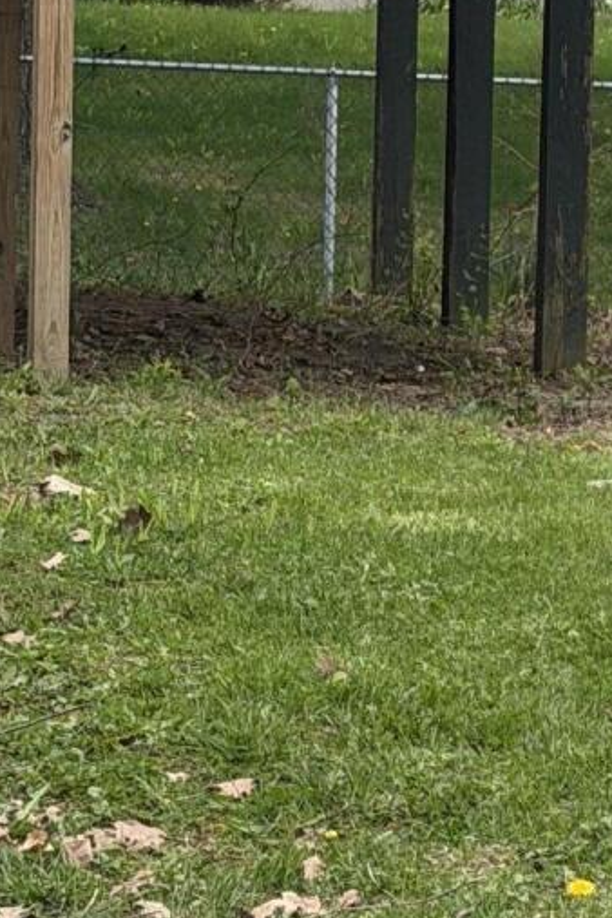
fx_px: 5023
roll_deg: -1.8
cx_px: 1322
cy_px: 440
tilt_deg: -2.7
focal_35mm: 197
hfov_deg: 6.7
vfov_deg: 10.4
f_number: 1.78
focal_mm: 6.76
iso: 64
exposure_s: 1/1085
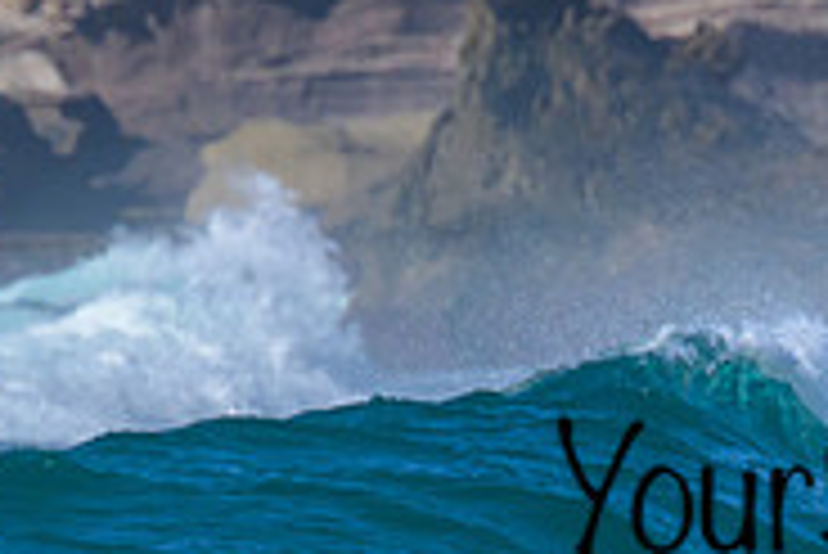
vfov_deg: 0.5
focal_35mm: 2521
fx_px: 58027
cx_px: 1022
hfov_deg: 0.8
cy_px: 448
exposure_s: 1/2000
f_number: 11
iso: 1000
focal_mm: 800
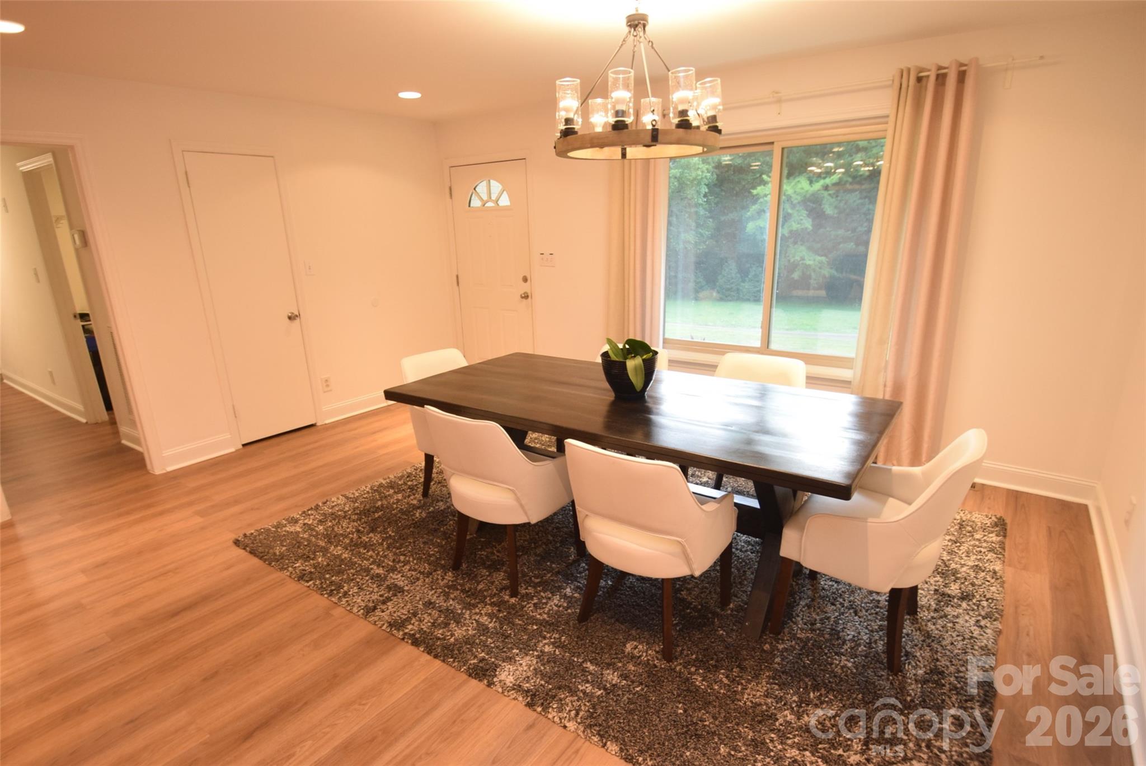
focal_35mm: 18
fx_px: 573
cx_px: 573
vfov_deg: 67.5
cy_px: 383
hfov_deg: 90.0
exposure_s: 1/80
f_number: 4.5
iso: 800
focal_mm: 12
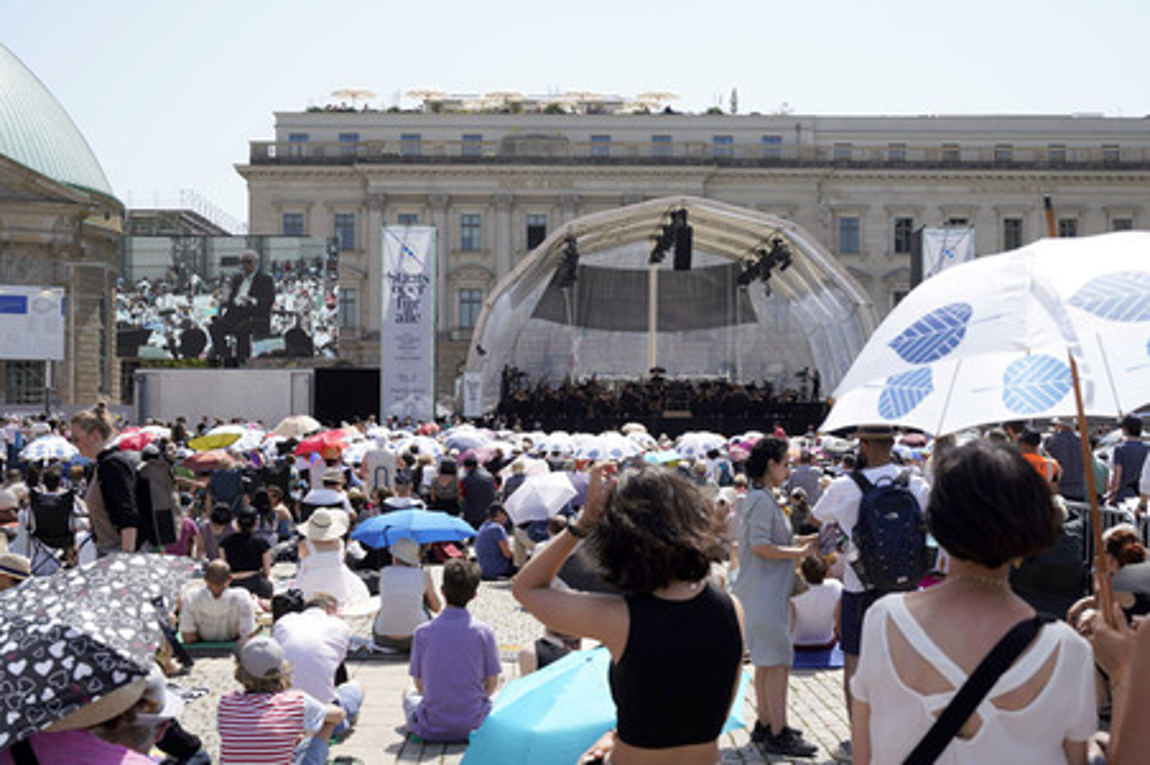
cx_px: 575
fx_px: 1373
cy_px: 382
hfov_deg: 45.5
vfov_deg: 31.1
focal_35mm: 43
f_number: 8
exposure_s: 1/200
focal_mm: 43
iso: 100
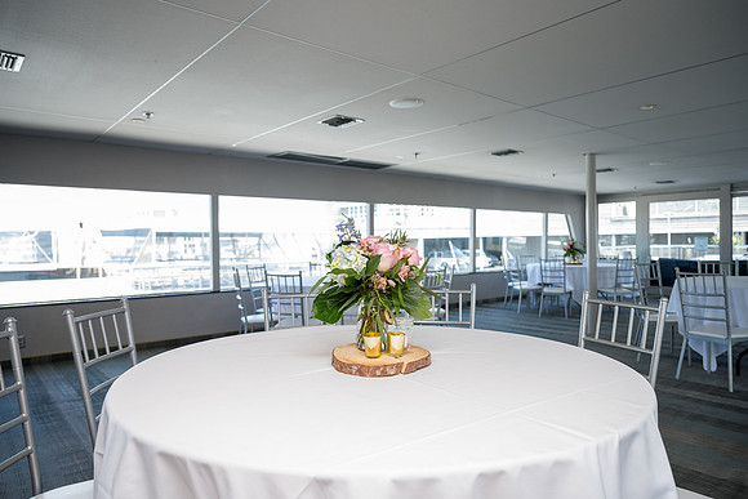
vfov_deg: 53.2
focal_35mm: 24
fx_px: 499
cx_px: 374
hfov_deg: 73.7
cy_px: 250
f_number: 3.2
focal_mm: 24
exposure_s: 1/200
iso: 160
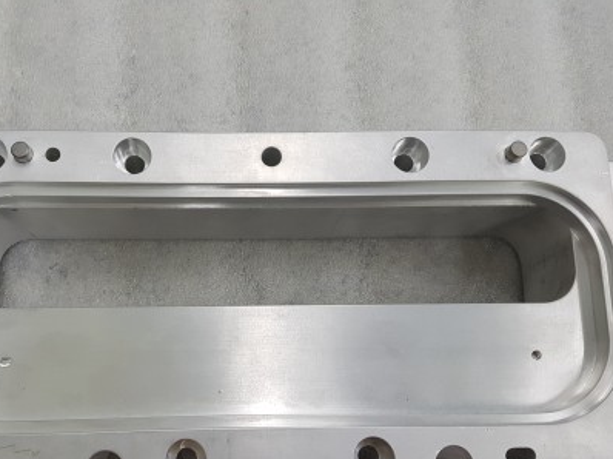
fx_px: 602
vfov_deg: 41.4
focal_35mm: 34
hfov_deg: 53.6
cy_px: 296
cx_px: 243
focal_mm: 4.2
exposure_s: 1/60
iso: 100
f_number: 1.7
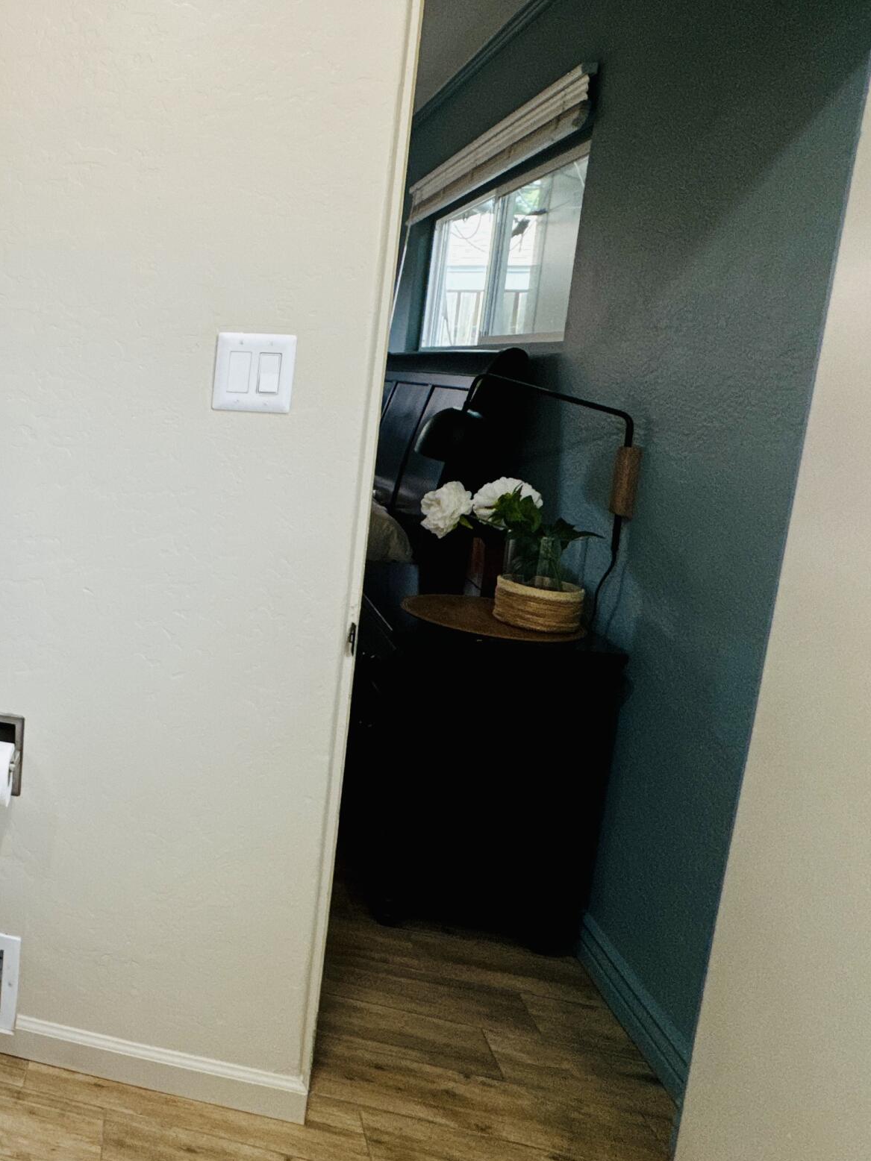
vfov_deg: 65.0
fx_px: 906
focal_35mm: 27
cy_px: 493
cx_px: -99
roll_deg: -0.1
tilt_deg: -11.0
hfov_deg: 40.7
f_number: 2.2
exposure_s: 1/120
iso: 100
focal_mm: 2.22
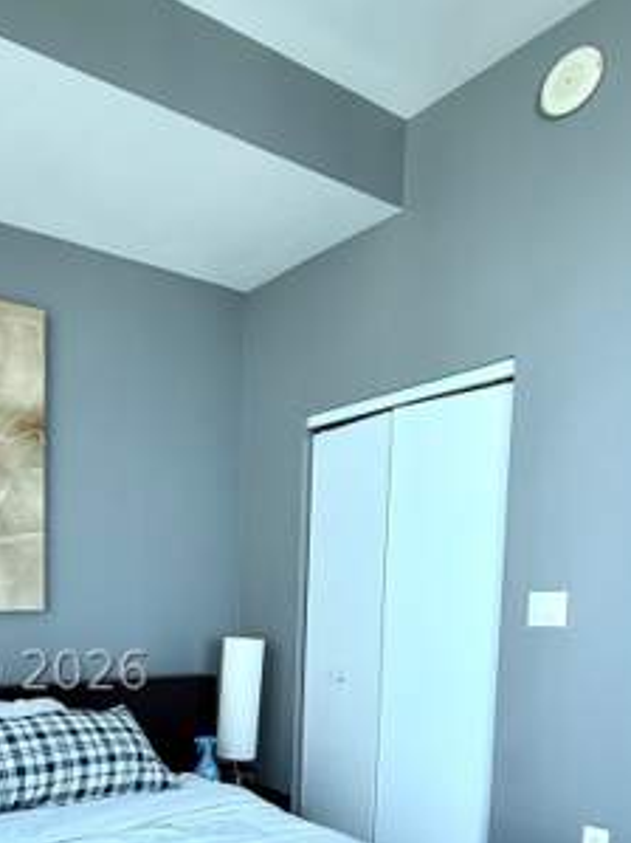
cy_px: 671
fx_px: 730
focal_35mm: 30
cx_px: 82
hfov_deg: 43.4
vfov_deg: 55.8
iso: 50
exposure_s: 1/99
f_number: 2.2
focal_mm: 2.22
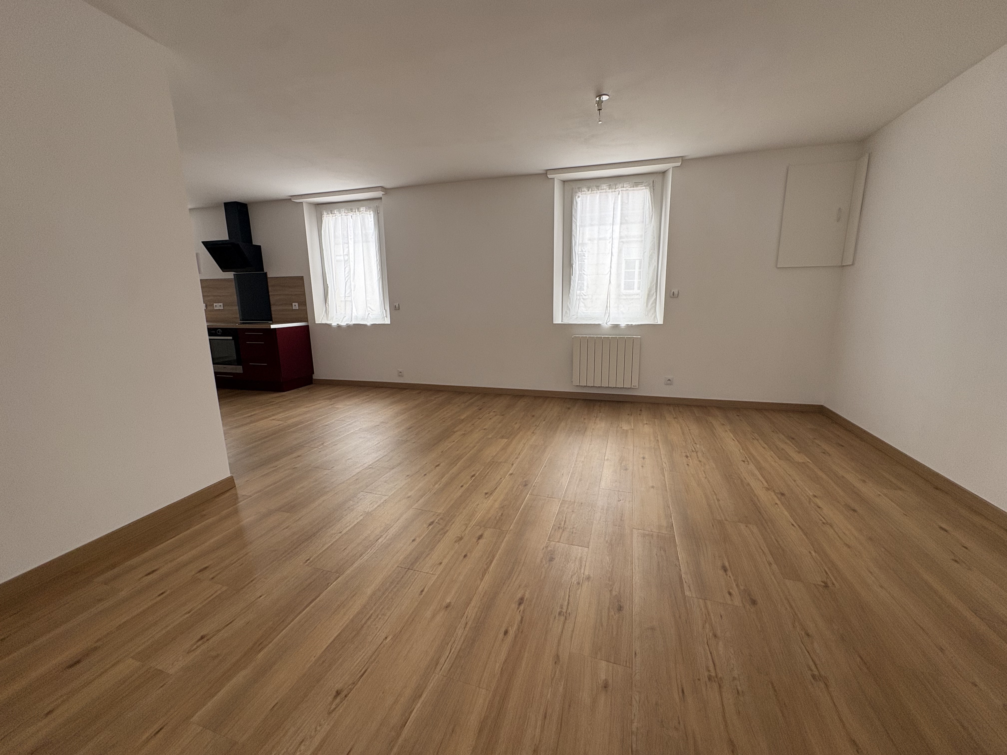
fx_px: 407
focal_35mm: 14
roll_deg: +1.2
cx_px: 504
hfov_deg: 102.1
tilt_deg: -11.0
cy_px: 378
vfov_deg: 85.7
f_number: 2.2
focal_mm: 2.22
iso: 64
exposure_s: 1/99
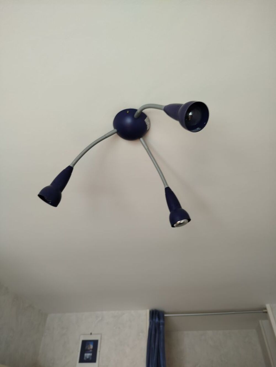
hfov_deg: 56.8
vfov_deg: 71.6
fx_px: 255
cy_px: 184
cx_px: 138
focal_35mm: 24
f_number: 1.7
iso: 64
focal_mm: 5.31
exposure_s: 1/50
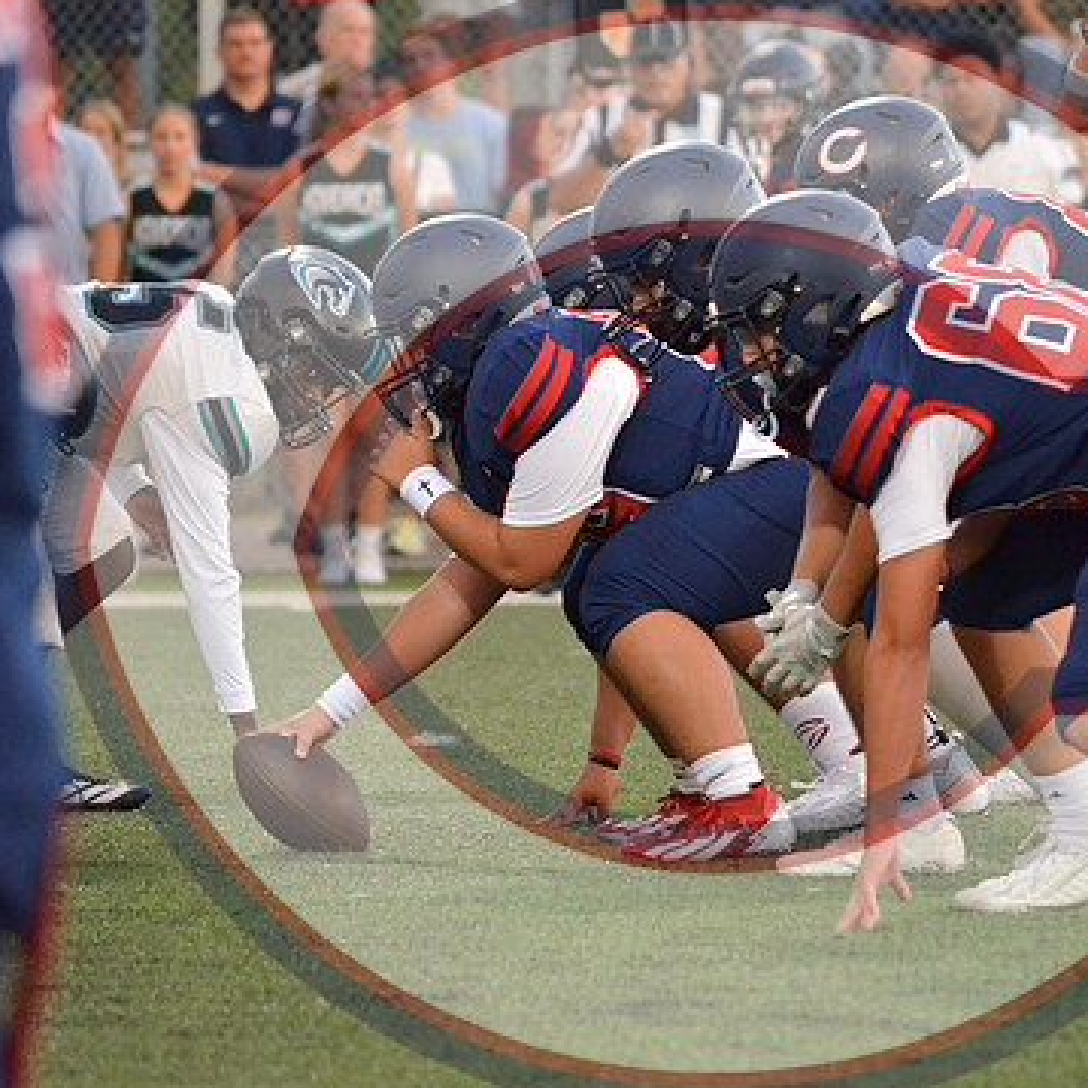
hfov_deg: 3.6
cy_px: 546
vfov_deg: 3.6
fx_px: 17531
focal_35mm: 493
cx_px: 703
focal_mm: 240
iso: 2800
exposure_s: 1/500
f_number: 5.3
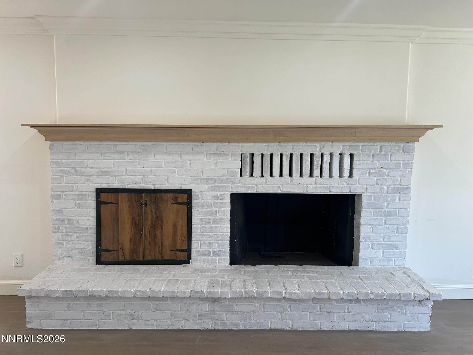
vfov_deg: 53.1
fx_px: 355
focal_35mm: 26
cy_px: 178
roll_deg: -0.9
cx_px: 236
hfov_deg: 67.3
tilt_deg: -5.7
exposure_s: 1/120
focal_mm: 5.7
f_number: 1.5
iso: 32
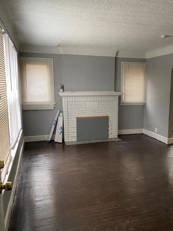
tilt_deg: -8.4
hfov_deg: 46.6
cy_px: 116
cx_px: 99
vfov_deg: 60.0
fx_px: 200
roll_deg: -0.8
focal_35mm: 30
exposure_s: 1/60
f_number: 1.8
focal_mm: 4.25
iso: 160
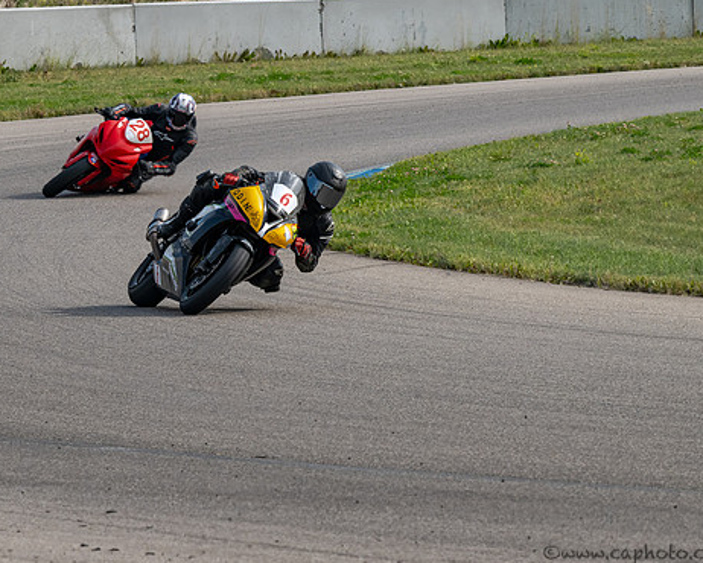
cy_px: 234
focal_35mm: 381
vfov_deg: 4.1
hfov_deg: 5.1
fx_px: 7930
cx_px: 127
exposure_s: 1/800
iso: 500
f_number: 11
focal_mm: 220
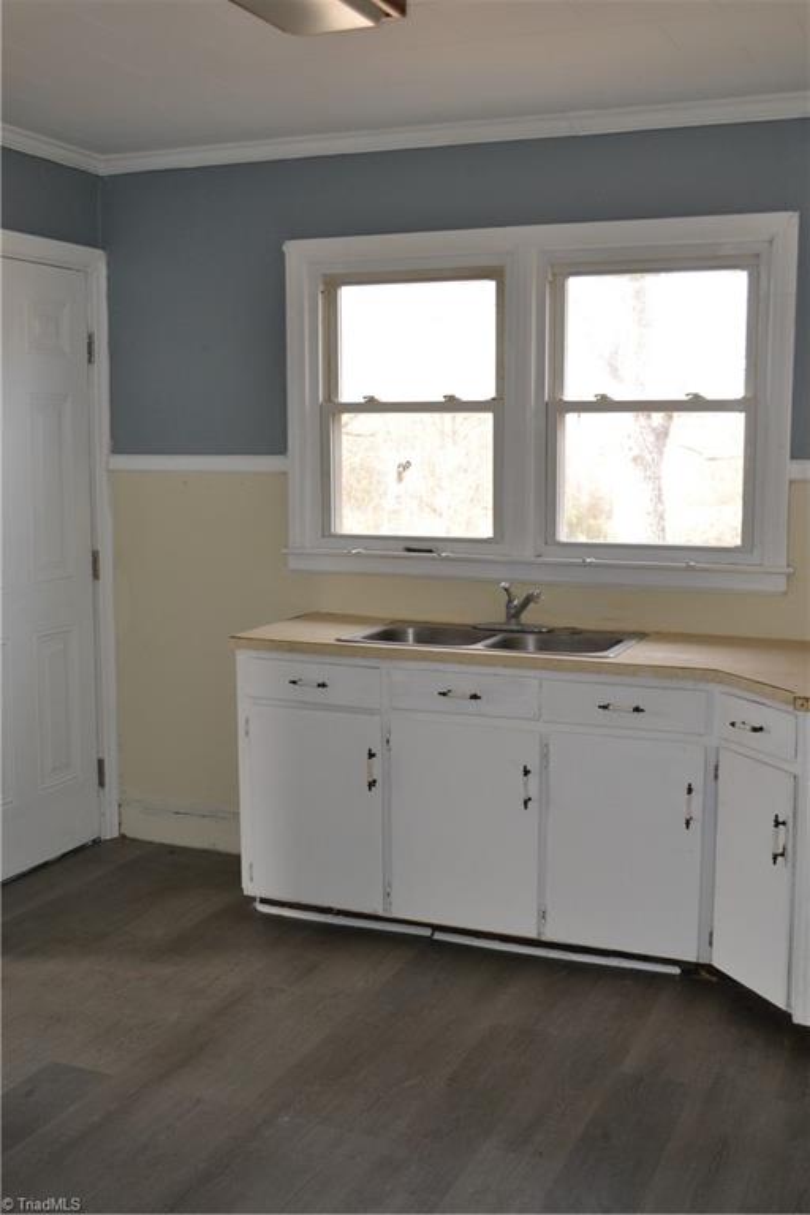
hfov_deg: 34.2
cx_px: 405
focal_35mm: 39
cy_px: 608
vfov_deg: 49.6
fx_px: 1316
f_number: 4.2
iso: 400
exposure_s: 1/60
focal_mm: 26
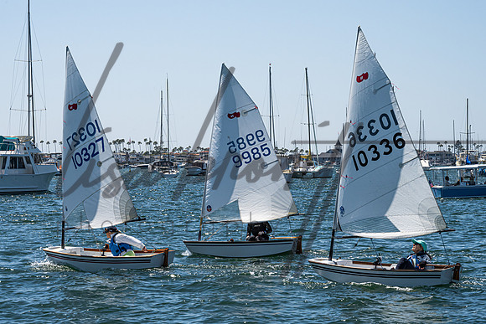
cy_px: 159
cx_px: 241
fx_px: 1513
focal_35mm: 112
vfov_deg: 12.2
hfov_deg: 18.2
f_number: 16
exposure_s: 1/500
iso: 250
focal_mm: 88
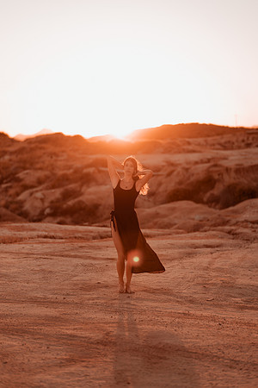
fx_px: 623
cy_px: 194
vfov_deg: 34.5
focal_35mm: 58
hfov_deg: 23.4
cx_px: 129
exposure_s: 1/1600
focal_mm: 58
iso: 100
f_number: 1.4
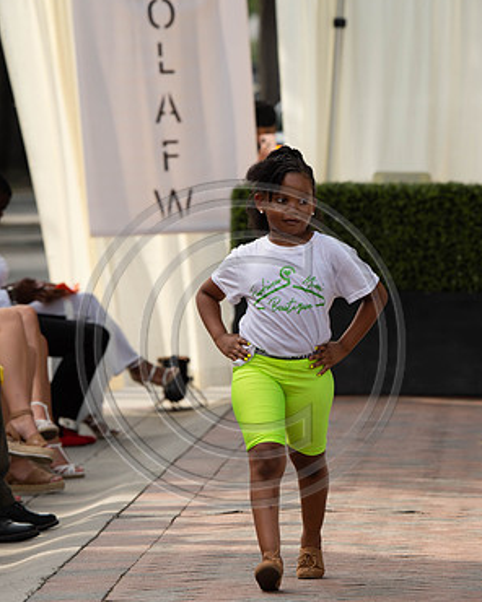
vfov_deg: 11.3
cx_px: 242
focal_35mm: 171
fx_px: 3049
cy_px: 343
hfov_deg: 9.0
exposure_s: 1/160
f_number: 10
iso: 400
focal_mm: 150
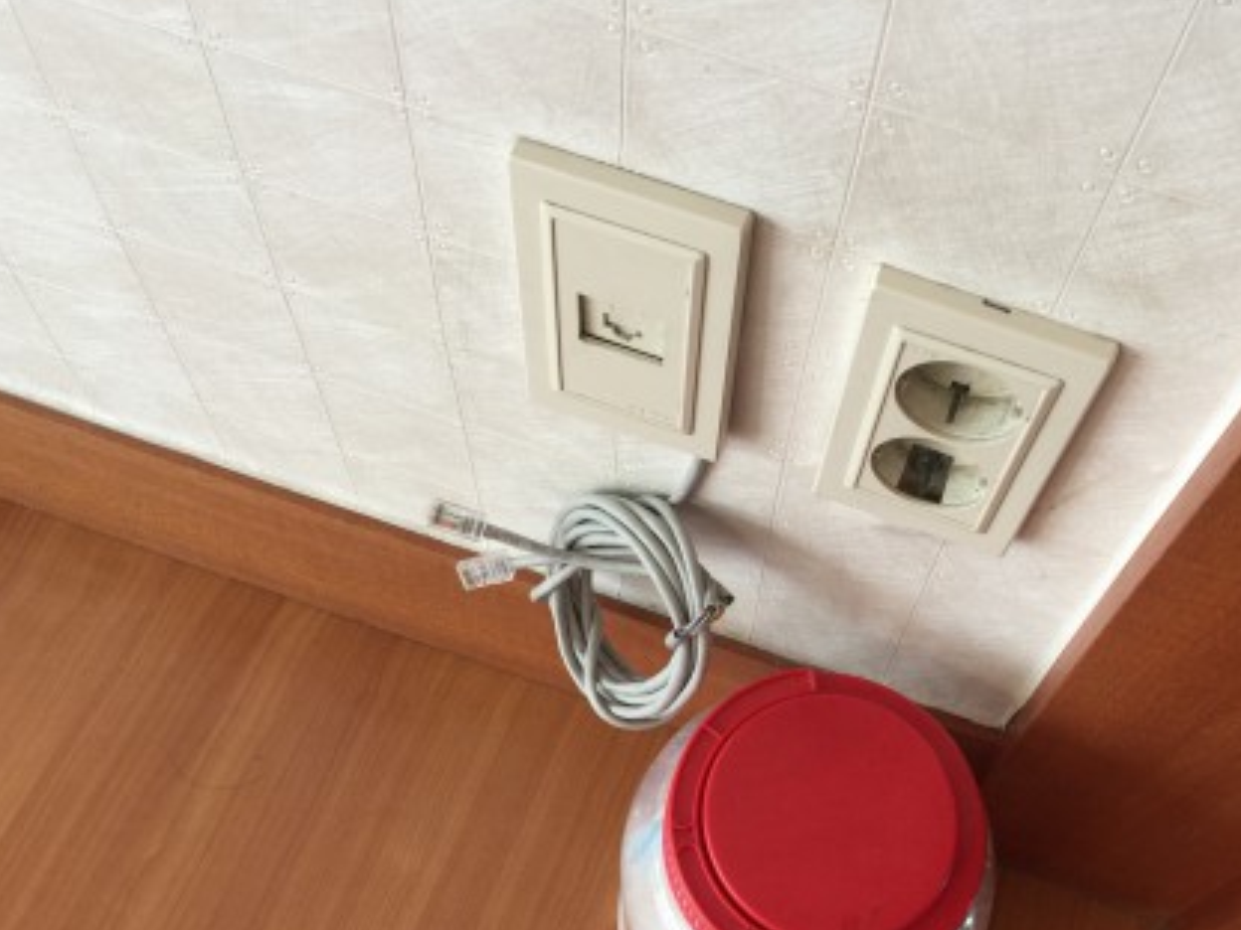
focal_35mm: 39
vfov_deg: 36.7
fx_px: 1398
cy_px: 563
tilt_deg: -63.5
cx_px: 764
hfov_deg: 47.5
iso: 40
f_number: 2.2
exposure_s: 1/30
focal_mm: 4.15
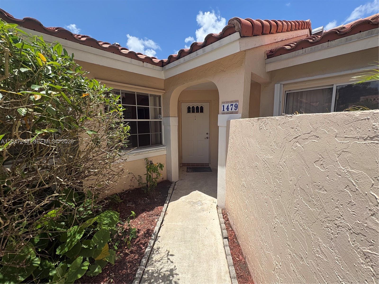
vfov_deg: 85.7
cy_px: 142
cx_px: 190
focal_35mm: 14
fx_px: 153
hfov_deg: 102.1
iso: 40
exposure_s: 1/1506
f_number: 2.2
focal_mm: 2.22
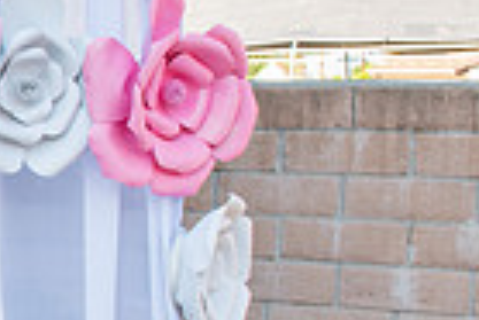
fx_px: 1332
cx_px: -393
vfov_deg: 13.7
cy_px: 215
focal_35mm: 100
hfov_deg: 16.8
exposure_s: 1/160
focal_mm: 24
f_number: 6.3
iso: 200
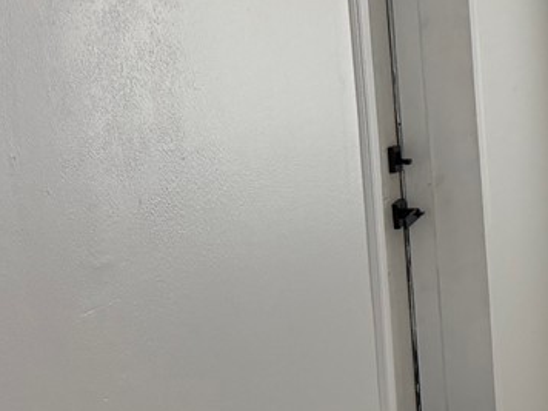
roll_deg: +0.5
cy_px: 294
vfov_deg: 13.7
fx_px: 1710
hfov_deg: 15.5
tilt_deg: -7.5
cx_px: 1008
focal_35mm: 108
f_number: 1.78
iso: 200
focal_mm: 6.76
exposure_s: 1/107
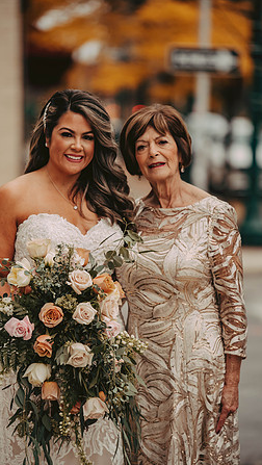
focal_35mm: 195
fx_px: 2404
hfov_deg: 6.2
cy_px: 233
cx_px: 122
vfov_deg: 11.0
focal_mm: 185
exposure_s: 1/3200
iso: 1250
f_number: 3.2
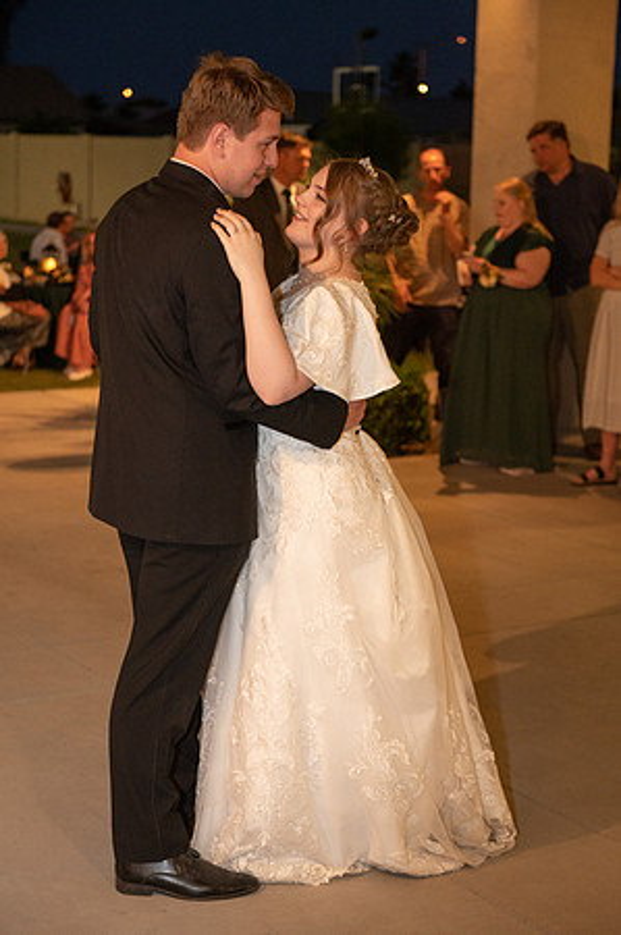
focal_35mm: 70
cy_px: 468
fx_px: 1815
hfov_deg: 19.4
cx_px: 310
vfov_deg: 28.9
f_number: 4
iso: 3200
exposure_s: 1/100
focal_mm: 70
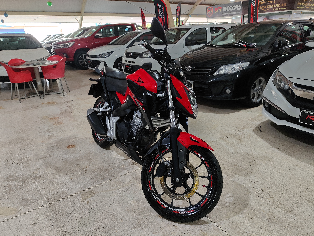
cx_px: 157
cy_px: 118
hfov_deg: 71.6
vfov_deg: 56.9
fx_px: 218
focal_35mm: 24
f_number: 1.8
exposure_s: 1/30
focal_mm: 4.68
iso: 151
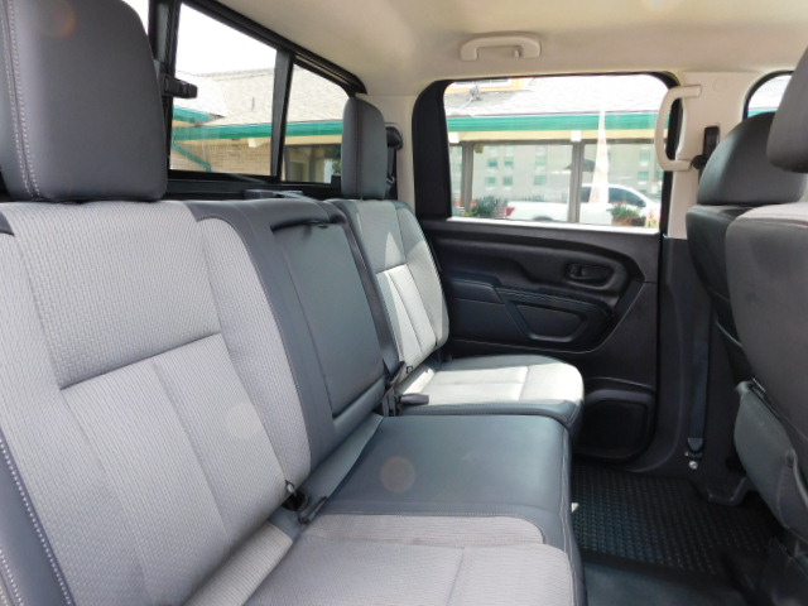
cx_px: 404
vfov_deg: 58.9
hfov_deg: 73.9
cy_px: 303
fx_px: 537
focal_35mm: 23
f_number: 3
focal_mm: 4
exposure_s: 1/60
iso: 125
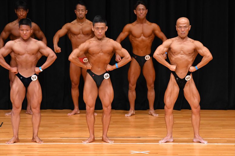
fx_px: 1860
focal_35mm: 285
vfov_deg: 4.8
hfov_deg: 7.2
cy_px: 78
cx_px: 118
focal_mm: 190
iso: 4000
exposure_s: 1/400
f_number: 5.6
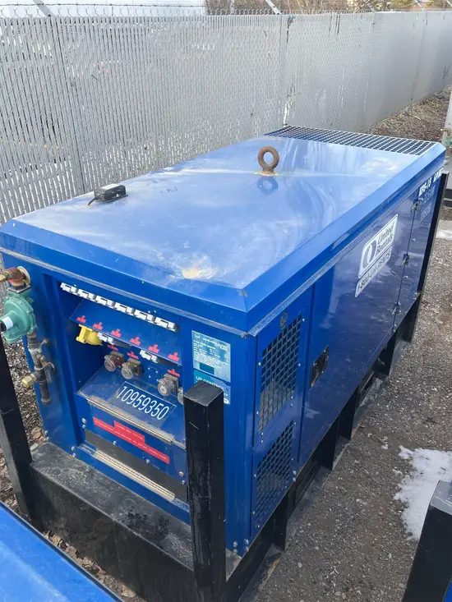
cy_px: 301
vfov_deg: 63.4
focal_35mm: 28
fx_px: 487
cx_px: 226
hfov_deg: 49.8
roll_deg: +0.3
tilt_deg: -29.5
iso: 25
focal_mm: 3.99
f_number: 1.8
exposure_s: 1/148
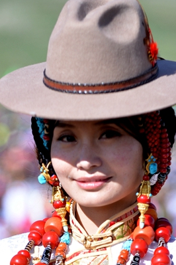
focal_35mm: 230
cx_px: 87
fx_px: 1687
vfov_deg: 8.9
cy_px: 266
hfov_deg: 6.0
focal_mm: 102
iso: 200
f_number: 2.8
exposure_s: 1/2000
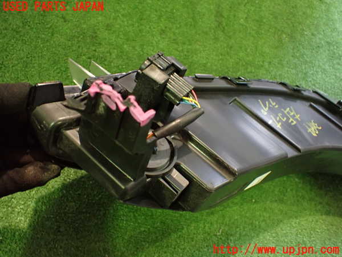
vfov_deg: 46.8
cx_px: 171
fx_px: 296
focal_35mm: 30
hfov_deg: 60.0
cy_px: 128
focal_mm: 5.4
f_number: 2.3
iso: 800
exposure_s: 1/30
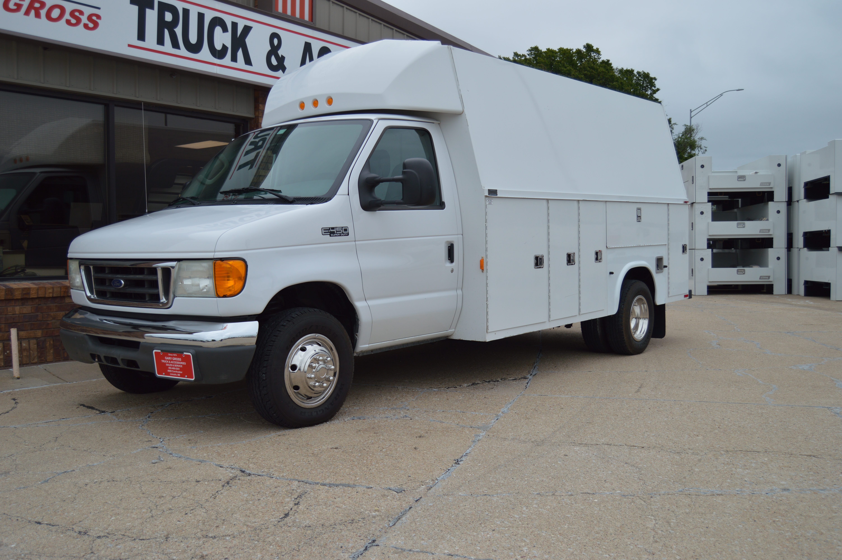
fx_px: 771
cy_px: 280
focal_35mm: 33
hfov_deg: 57.3
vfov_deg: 39.9
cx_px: 421
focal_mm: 22
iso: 100
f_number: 3.5
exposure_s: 1/640
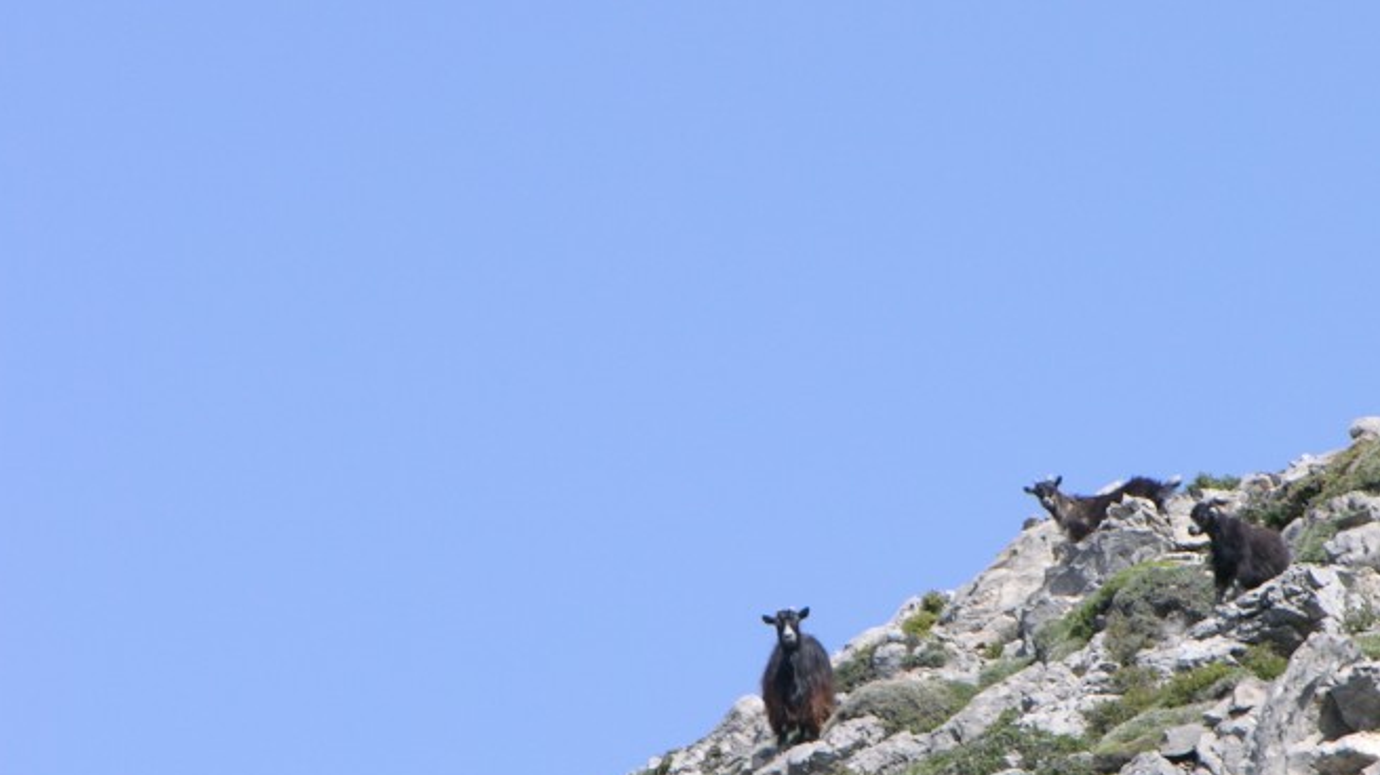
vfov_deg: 2.5
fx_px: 17449
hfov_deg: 4.5
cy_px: 470
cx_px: 984
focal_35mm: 477
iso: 50
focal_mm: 71.2
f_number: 5.3
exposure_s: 1/206
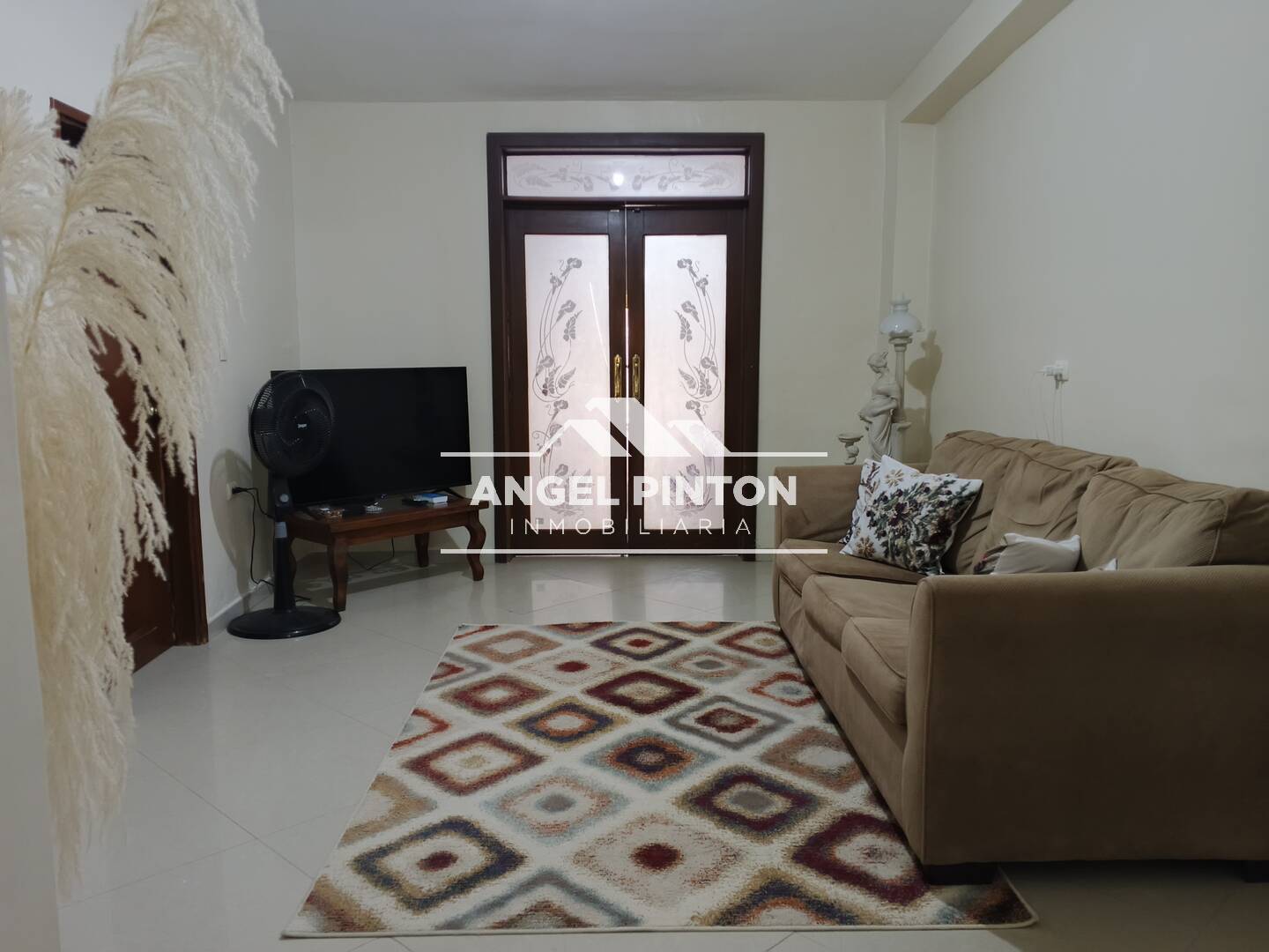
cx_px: 634
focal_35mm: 23
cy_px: 476
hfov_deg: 73.9
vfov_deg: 58.9
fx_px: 843
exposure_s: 1/30
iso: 638
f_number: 1.6
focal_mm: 4.09
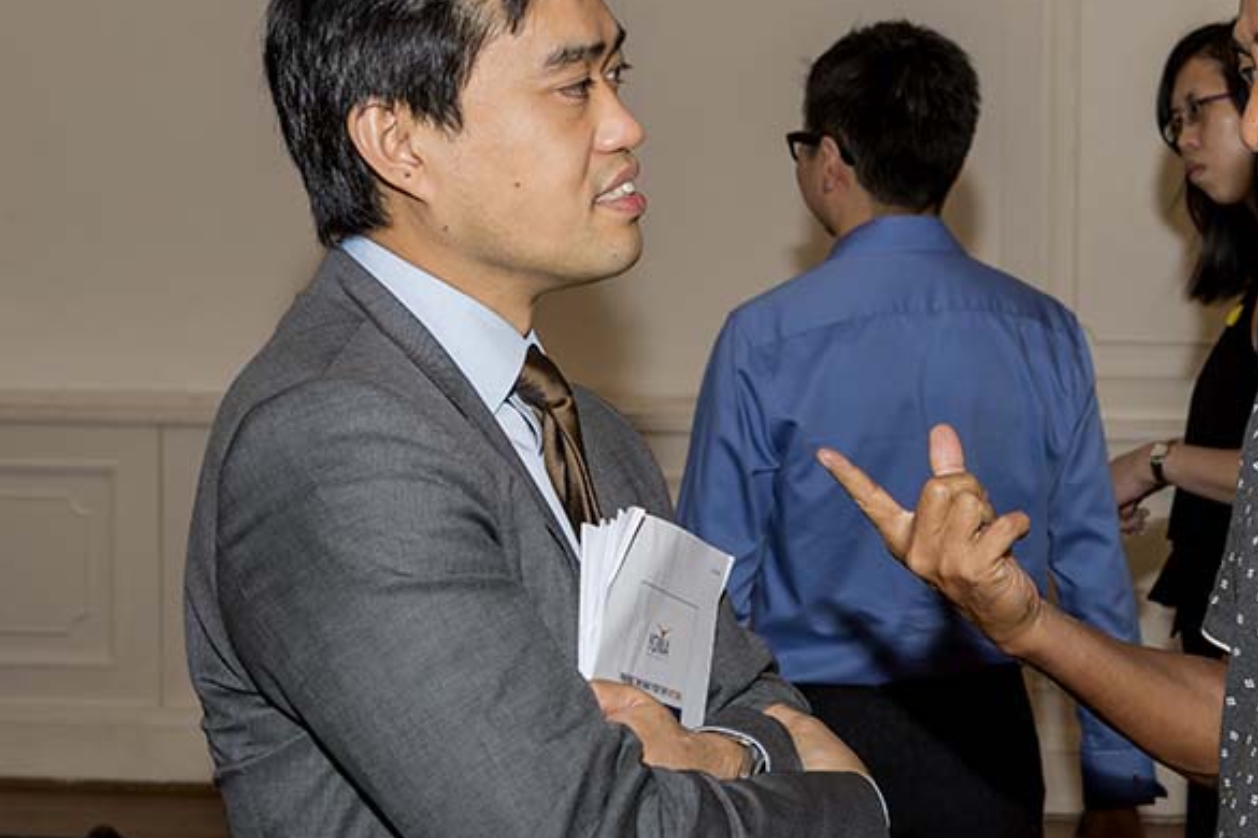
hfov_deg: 24.4
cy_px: 328
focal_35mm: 82
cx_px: 996
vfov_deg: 16.6
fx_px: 2865
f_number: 8
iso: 800
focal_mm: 50
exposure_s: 1/60
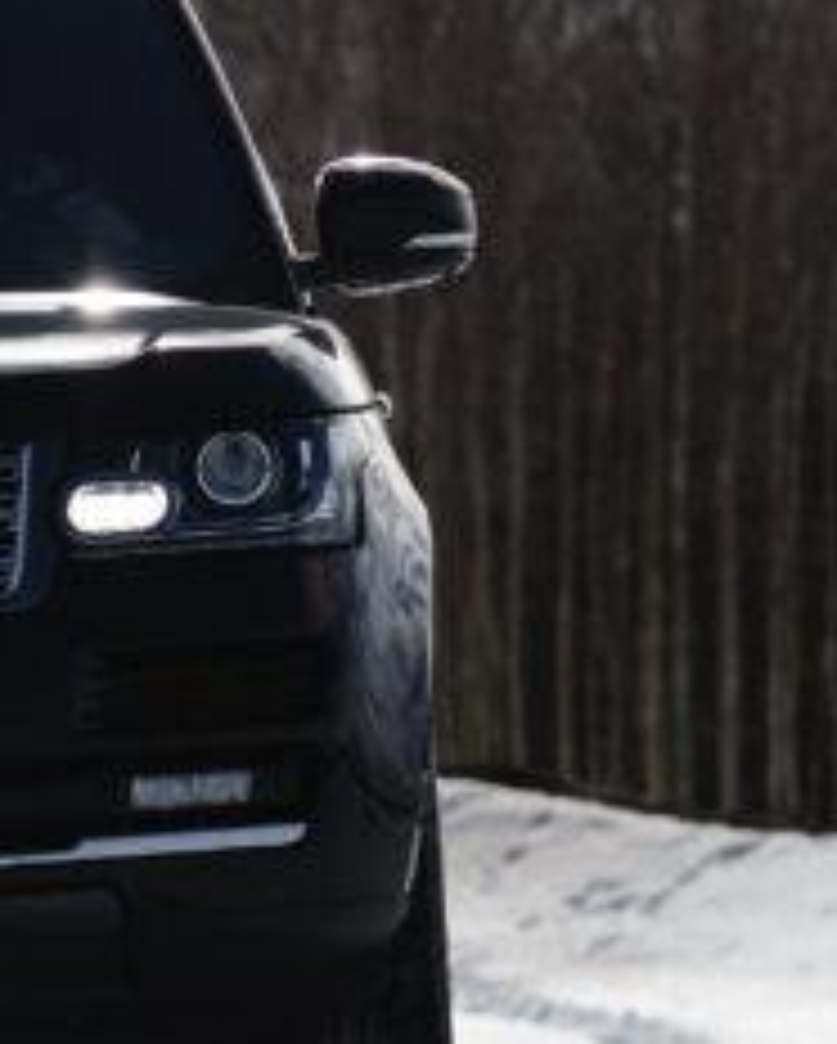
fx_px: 19204
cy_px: 929
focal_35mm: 621
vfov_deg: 3.1
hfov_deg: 2.5
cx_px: -580
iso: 200
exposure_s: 1/4000
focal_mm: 150
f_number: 4.5
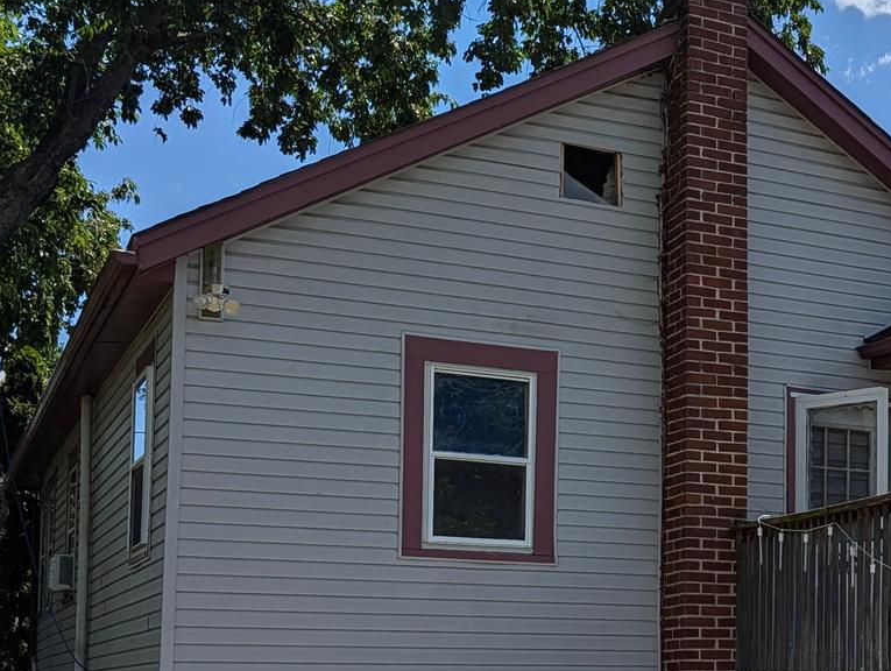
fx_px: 1650
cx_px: 964
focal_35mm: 64
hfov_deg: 27.8
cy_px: 584
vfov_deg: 22.5
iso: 20
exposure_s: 1/1678
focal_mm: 6.9
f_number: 1.68
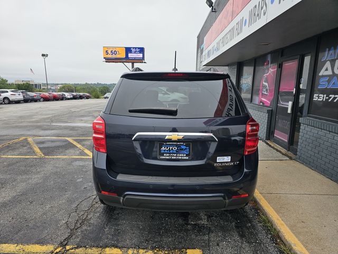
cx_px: 169
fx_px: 225
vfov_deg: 58.9
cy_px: 127
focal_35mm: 23
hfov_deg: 73.9
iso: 10
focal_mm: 6.3
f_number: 1.7
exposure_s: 1/368
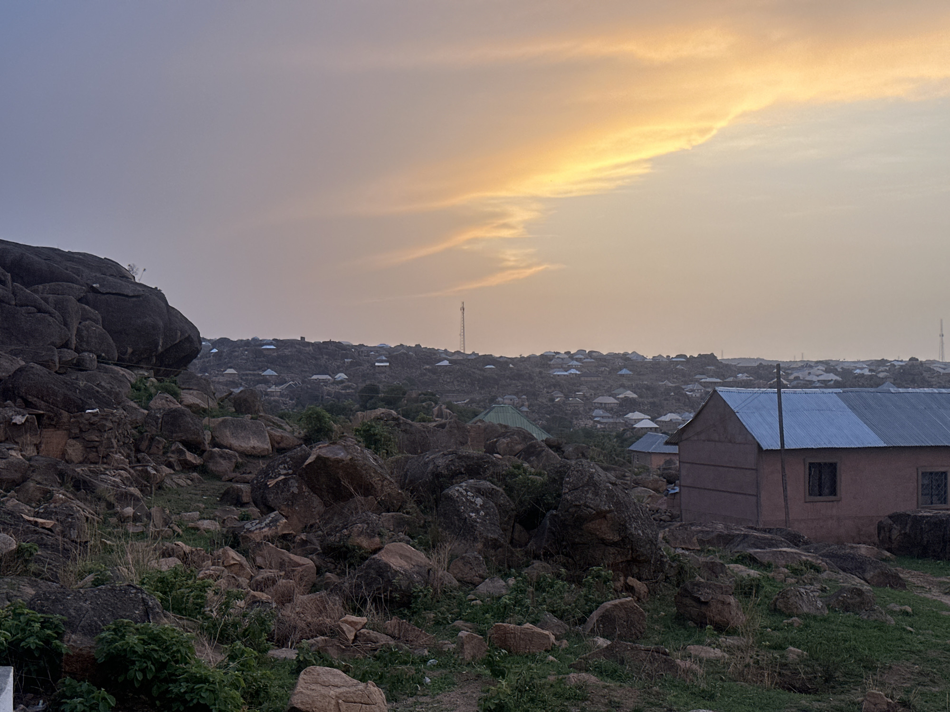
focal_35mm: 48
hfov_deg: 39.7
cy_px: 356
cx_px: 475
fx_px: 1317
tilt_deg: +0.6
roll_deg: -0.1
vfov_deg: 30.3
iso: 80
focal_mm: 6.86
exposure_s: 1/121
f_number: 1.78
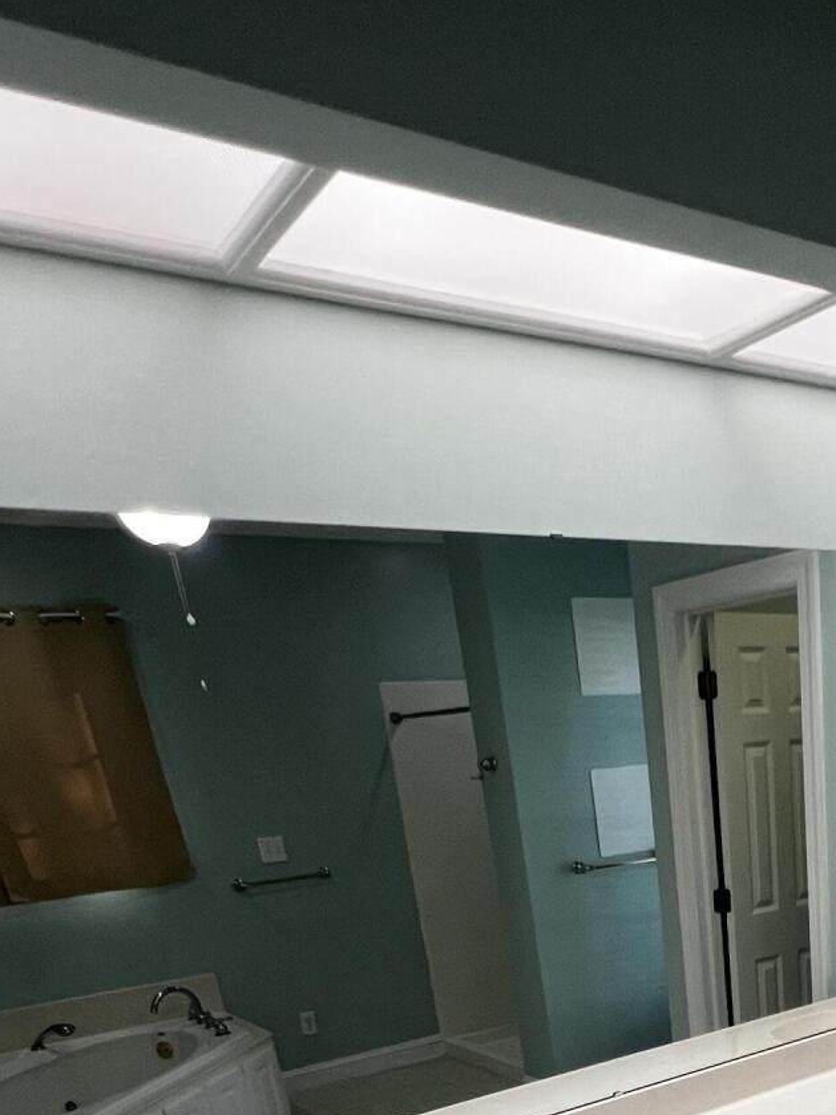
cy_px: 1217
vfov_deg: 44.8
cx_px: 730
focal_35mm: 31
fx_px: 998
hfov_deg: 42.2
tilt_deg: -23.7
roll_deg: +4.4
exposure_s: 1/120
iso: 250
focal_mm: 1.57
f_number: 1.8
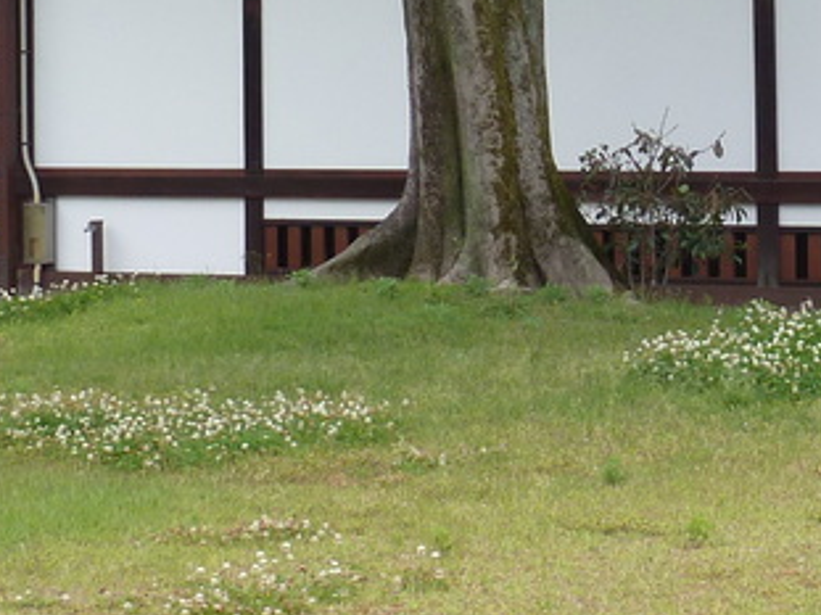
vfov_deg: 8.7
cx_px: 784
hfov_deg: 11.5
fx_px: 4030
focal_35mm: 170
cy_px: -58
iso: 80
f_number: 4
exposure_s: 1/160
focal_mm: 7.3
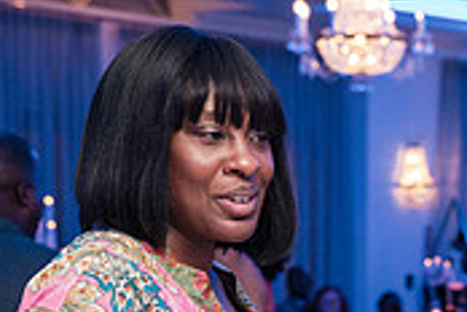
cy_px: 510
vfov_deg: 8.3
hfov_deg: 12.6
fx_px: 2075
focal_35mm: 160
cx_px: 526
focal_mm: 48
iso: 4000
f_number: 4
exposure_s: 1/250
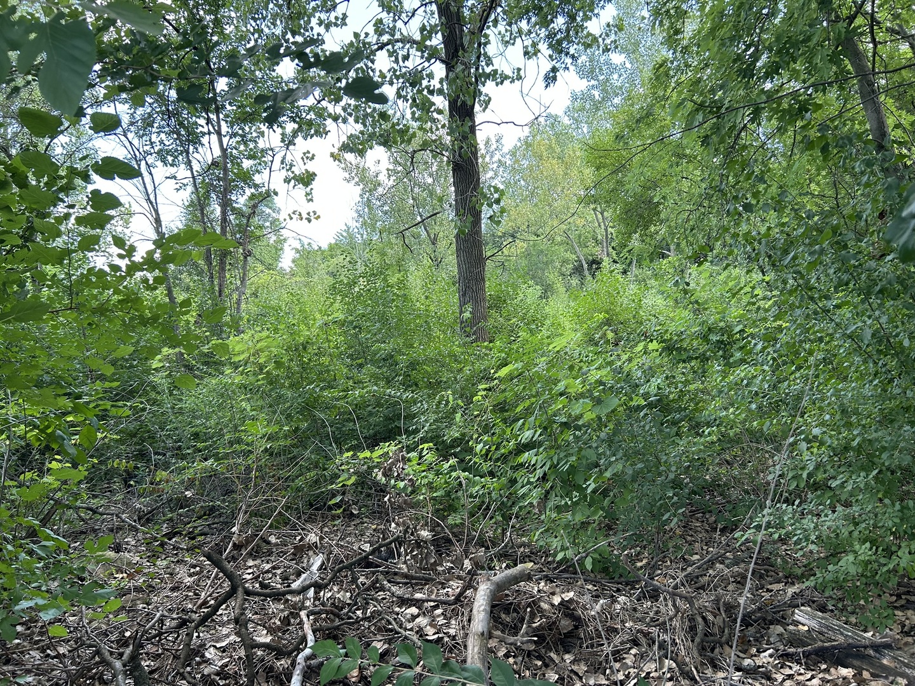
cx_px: 458
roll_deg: -0.6
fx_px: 687
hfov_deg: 67.3
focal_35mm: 26
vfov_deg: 53.1
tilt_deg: +2.0
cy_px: 343
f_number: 1.5
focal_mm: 5.7
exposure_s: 1/161
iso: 40
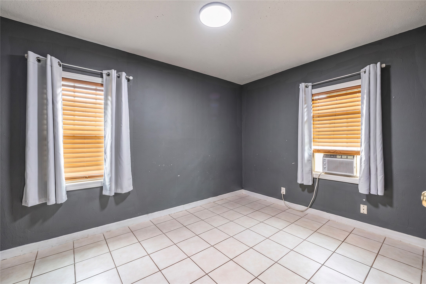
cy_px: 142
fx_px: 177
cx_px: 213
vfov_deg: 77.2
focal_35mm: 15
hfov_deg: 100.4
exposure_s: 1/2
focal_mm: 15
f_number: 8
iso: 125
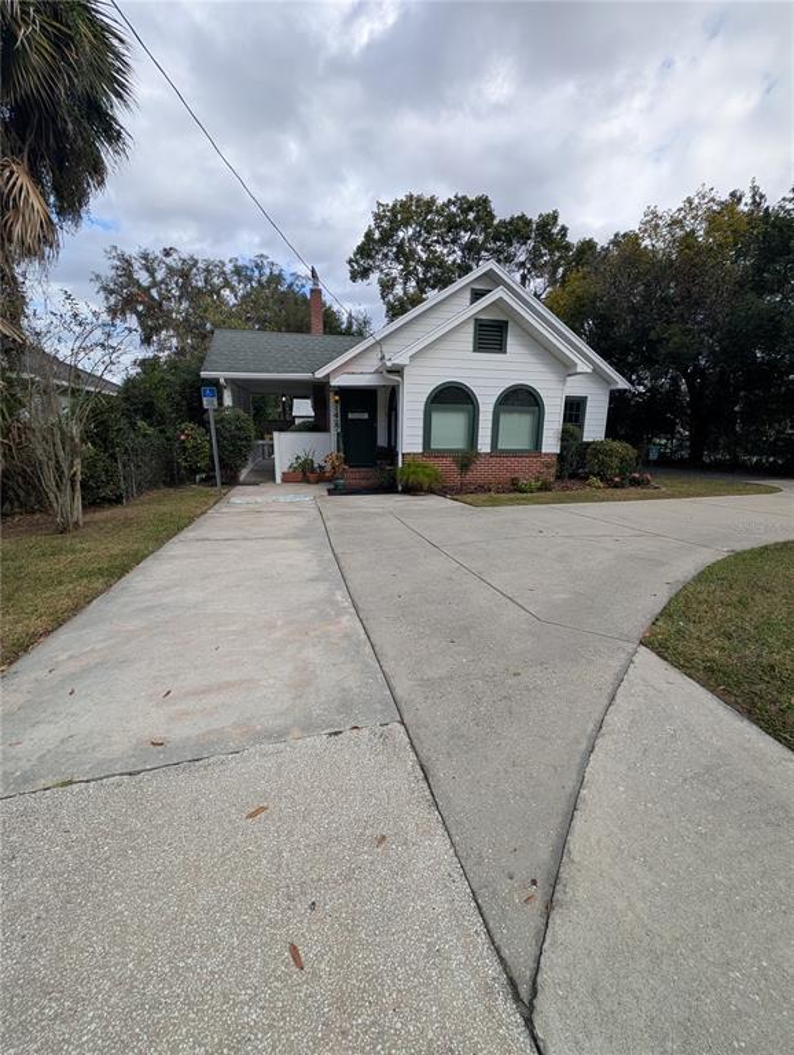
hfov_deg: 94.6
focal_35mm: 12
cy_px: 528
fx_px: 366
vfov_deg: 110.5
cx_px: 397
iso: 60
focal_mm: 2.02
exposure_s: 1/2092
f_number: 1.7
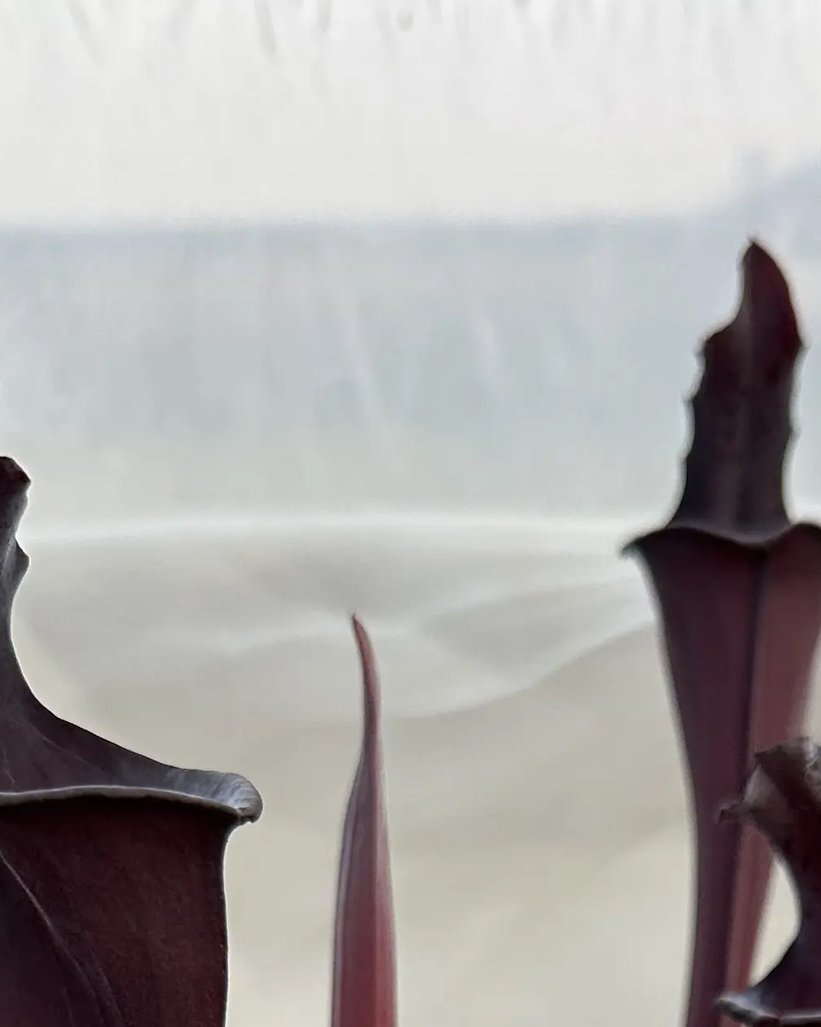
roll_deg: -2.0
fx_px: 2309
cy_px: 1558
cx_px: 596
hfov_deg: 20.0
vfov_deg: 21.1
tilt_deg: -27.3
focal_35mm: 76
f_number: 1.78
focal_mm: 6.86
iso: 80
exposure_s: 1/496
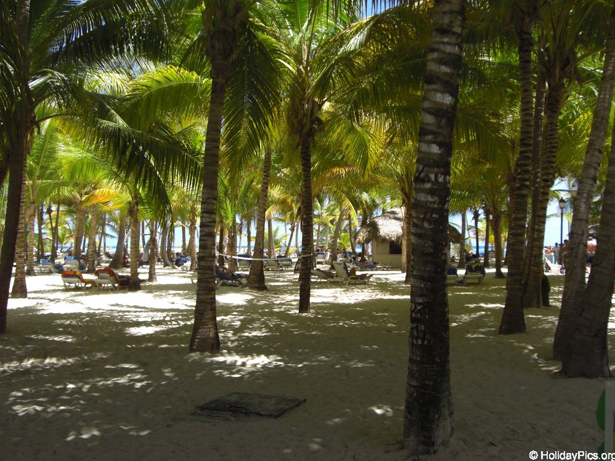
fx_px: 693
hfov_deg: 47.9
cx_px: 303
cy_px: 229
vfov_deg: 36.8
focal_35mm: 39
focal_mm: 6.2
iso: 64
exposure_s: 1/500
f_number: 2.7
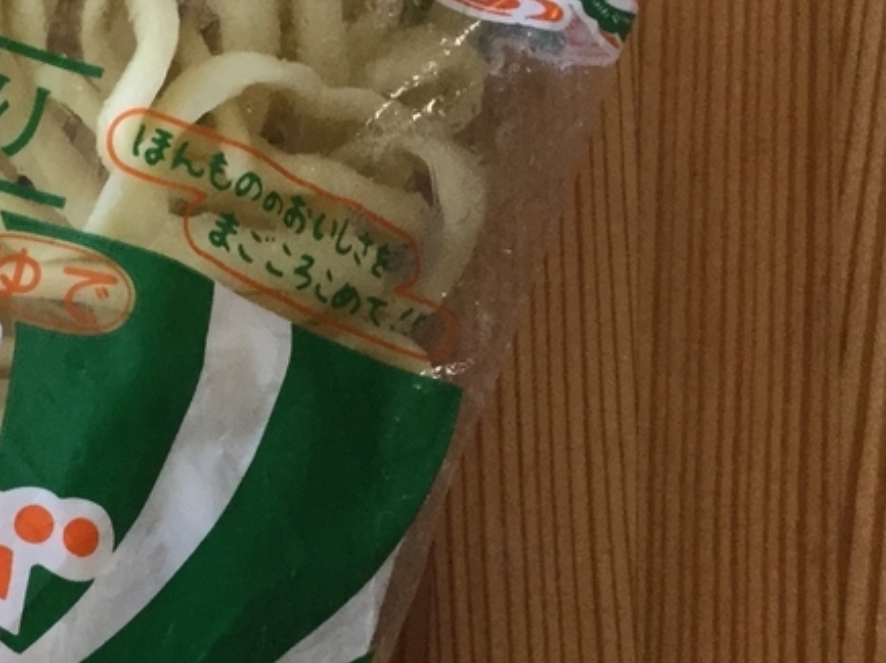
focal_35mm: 86
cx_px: -301
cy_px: 503
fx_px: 2199
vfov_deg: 17.0
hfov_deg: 20.6
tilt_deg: -84.6
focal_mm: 3.3
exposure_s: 1/30
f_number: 2.4
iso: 40
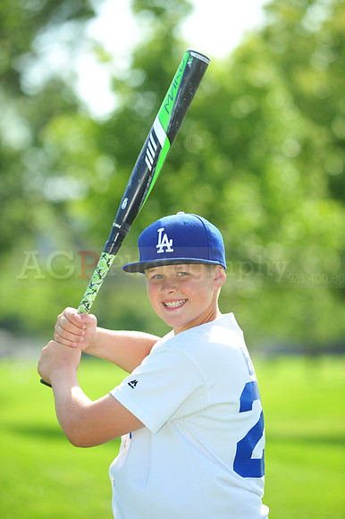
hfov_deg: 7.4
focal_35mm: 185
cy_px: 260
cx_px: 172
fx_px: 2662
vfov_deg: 11.1
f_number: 4.5
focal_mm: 185
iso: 320
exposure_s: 1/1000
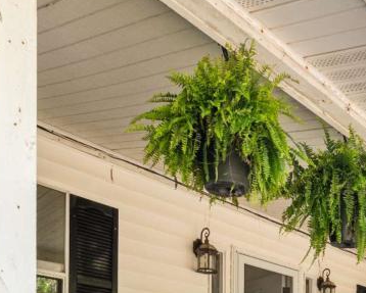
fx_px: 477
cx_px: 357
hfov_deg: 37.9
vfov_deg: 30.3
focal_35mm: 44
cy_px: 329
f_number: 5
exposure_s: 1/40
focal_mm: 14
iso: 100
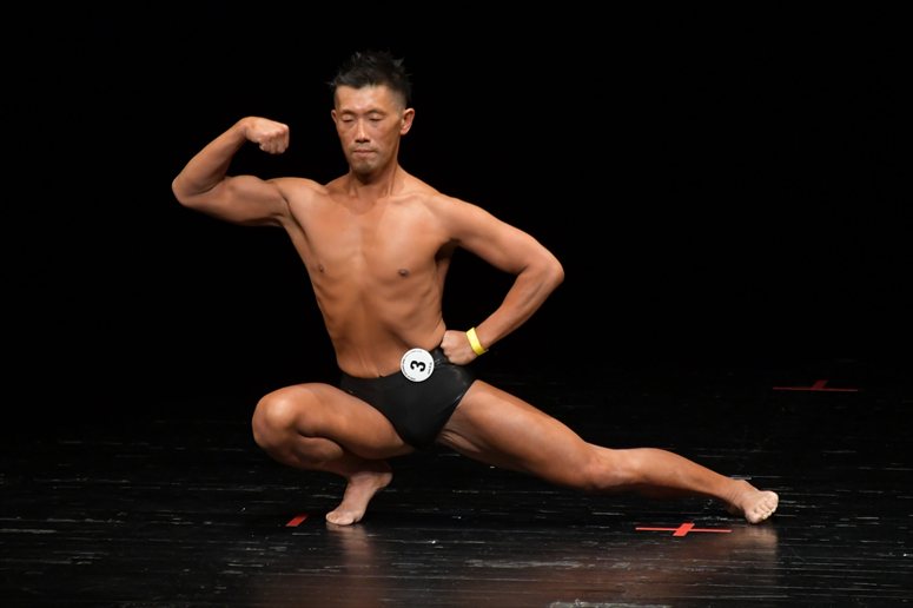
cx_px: 456
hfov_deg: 4.6
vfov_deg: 3.1
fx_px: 11407
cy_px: 304
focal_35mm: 450
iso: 3200
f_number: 5.6
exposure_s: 1/400
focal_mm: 300
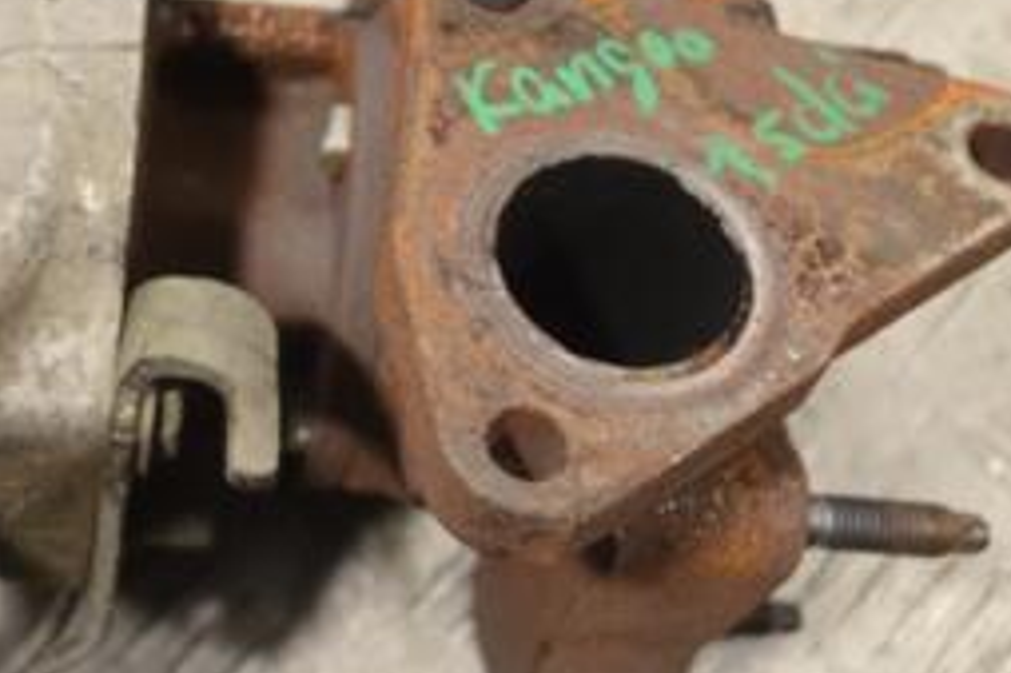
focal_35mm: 78
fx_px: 2189
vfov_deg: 17.5
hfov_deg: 25.7
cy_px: 291
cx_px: 263
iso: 100
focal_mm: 22
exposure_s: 1/40
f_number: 3.8
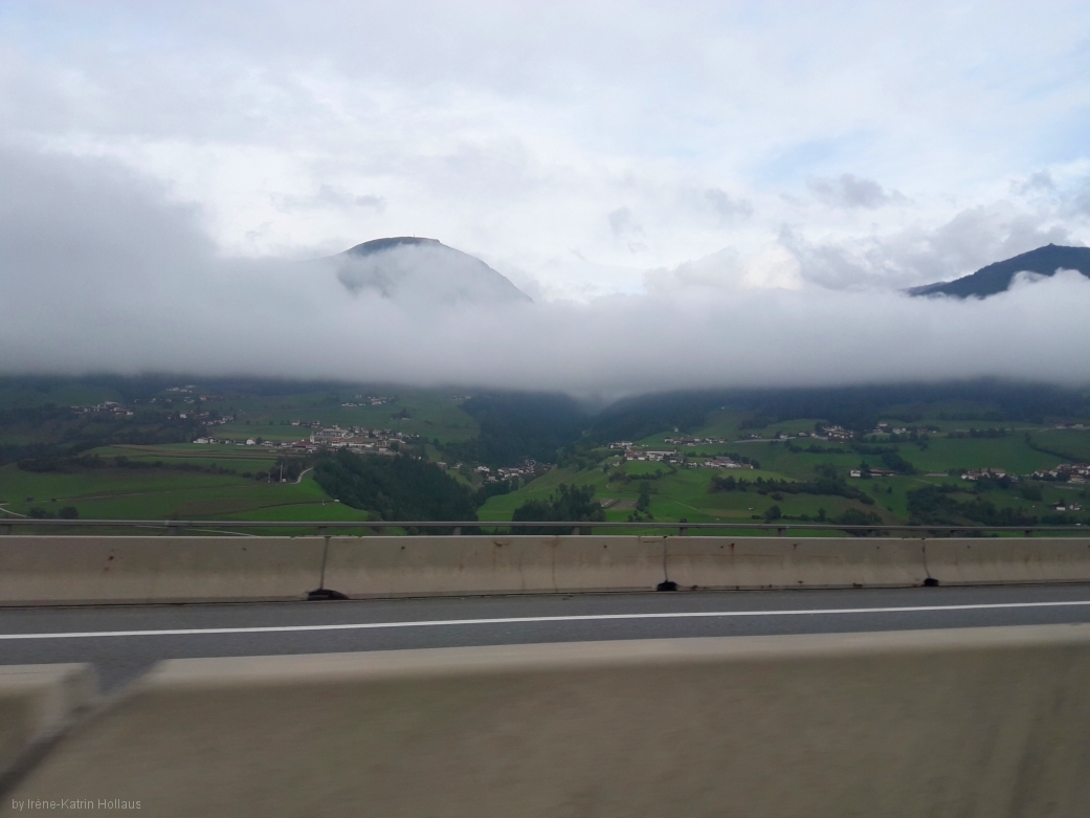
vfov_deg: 49.8
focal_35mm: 28
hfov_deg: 63.4
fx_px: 882
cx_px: 545
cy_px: 409
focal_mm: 3.7
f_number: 1.9
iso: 40
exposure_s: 1/858
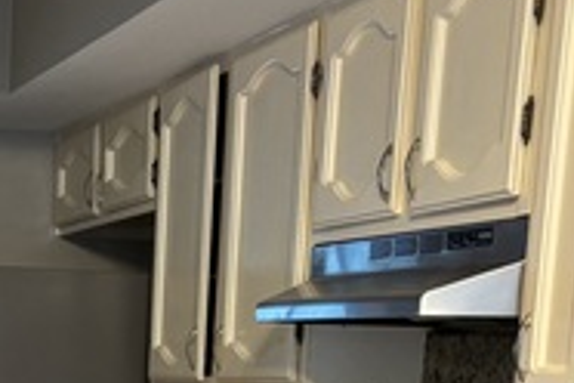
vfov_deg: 13.5
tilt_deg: -10.4
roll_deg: -1.6
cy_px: 649
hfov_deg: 21.1
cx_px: -3
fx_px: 1483
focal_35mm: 93
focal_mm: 5.96
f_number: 1.6
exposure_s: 1/60
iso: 160
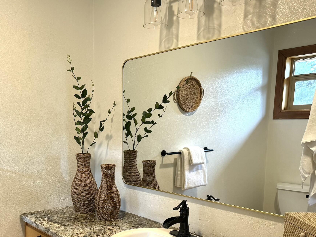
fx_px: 338
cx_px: 111
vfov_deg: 37.8
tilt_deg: -8.5
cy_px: 173
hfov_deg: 49.5
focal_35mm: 37
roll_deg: -0.3
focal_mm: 6.76
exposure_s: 1/120
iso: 200
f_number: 1.78
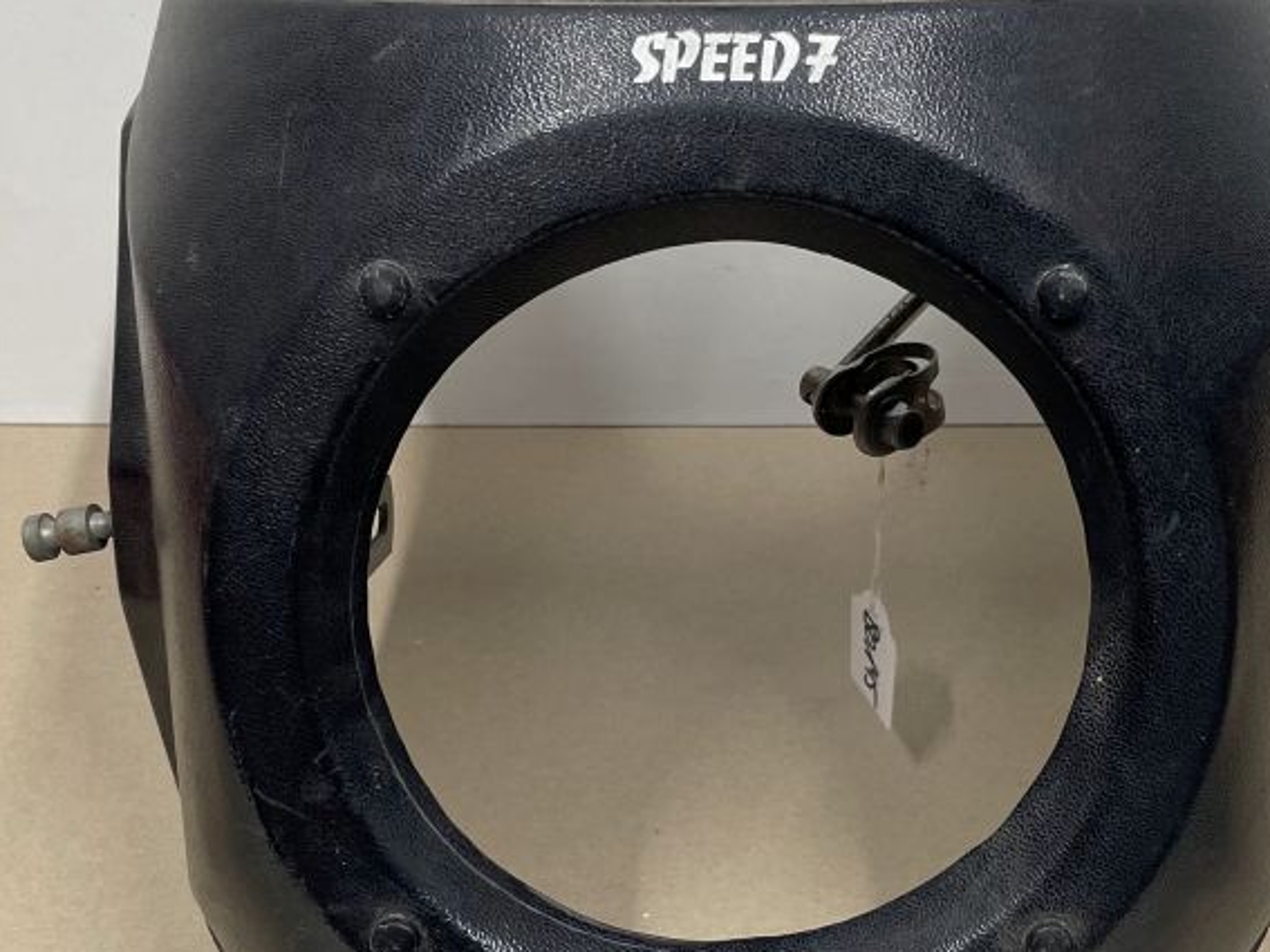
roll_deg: -0.3
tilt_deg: -35.2
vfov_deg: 26.5
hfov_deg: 34.7
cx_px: 802
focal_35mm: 55
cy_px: 430
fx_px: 2017
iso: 100
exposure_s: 1/100
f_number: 1.6
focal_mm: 4.2
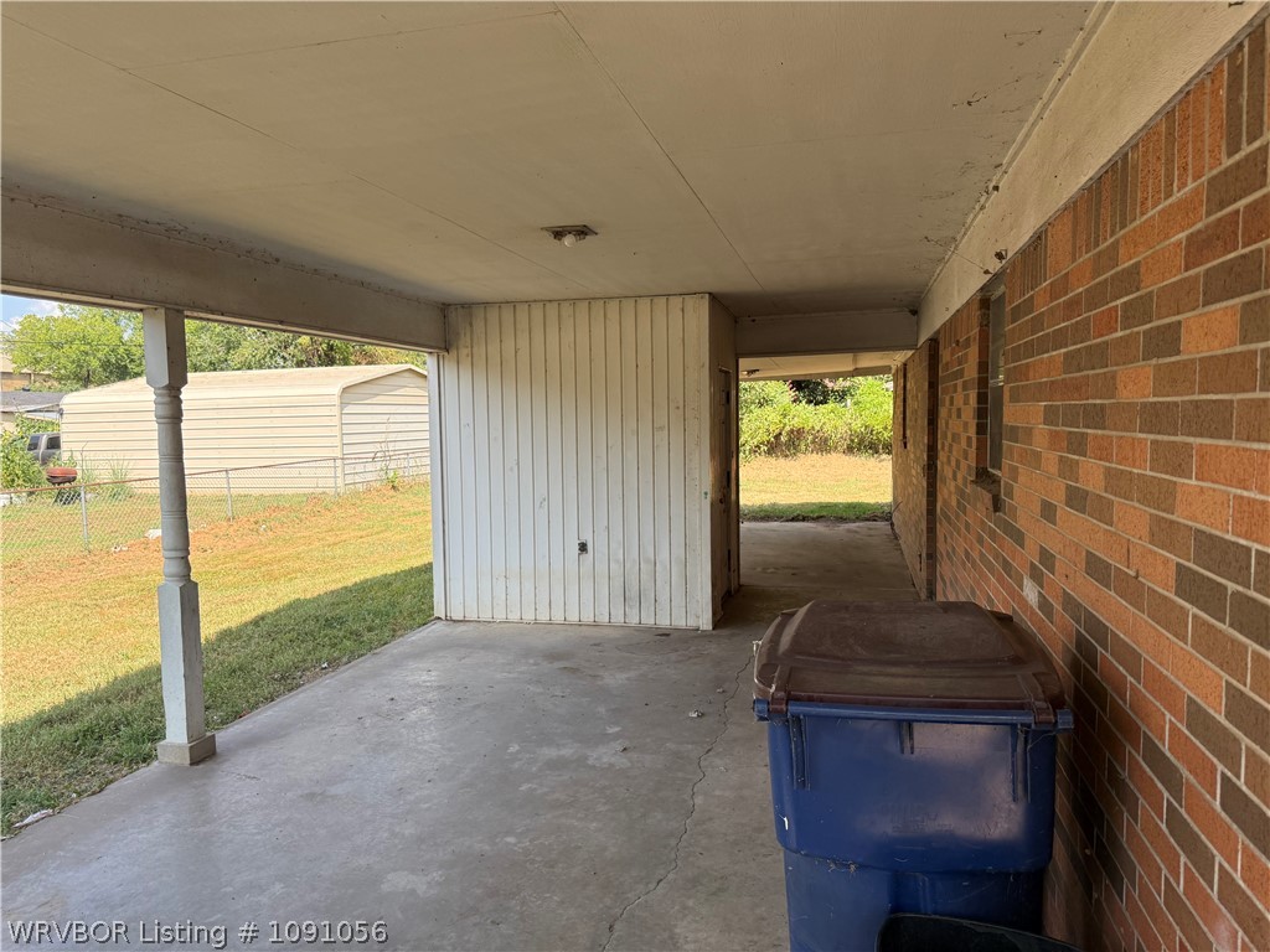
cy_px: 476
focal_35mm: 24
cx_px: 635
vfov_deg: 56.8
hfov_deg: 71.6
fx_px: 881
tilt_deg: -2.4
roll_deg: +1.1
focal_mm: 6.76
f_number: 1.78
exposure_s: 1/1410
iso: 100
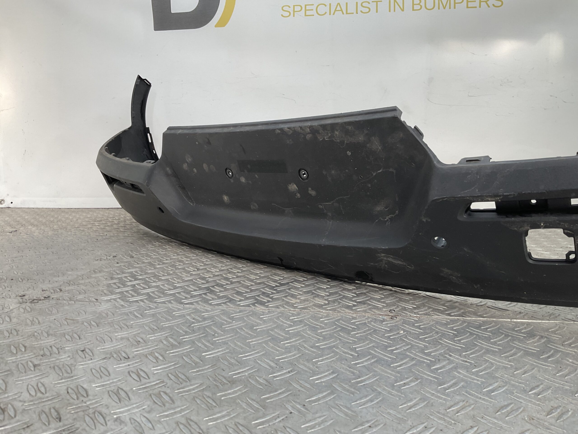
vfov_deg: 48.2
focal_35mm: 29
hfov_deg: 61.7
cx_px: 289
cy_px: 217
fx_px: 484
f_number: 1.8
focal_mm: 3
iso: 16
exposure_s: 1/148
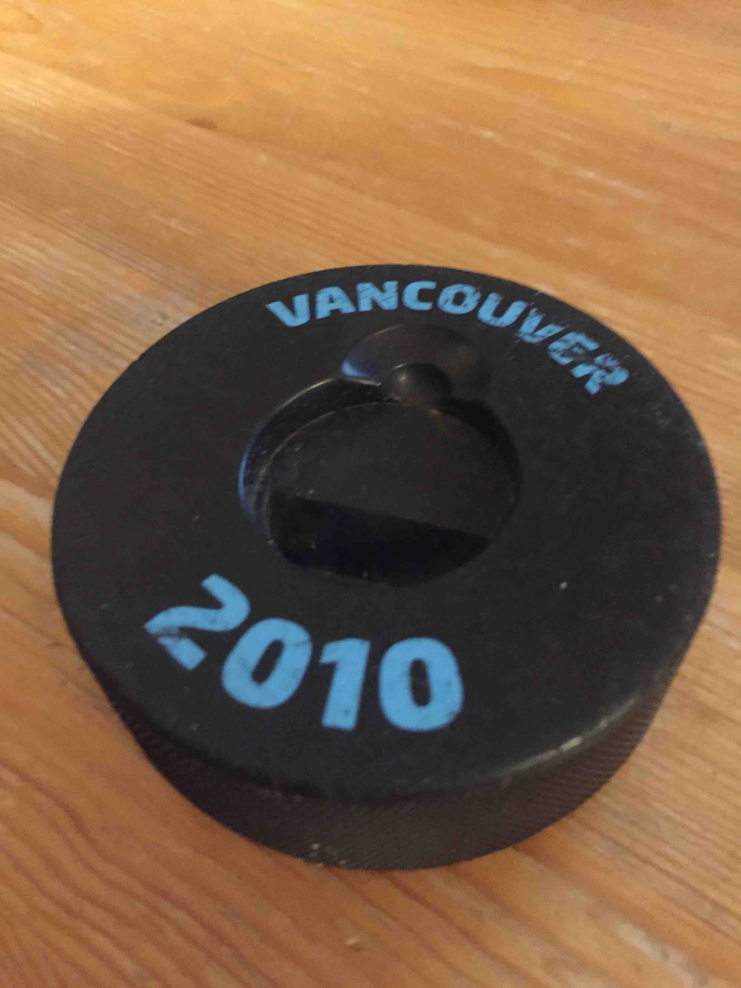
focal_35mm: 29
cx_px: 370
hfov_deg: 48.2
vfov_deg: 61.7
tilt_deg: -54.7
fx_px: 828
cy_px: 494
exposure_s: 1/15
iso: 1000
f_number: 2.2
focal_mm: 4.15
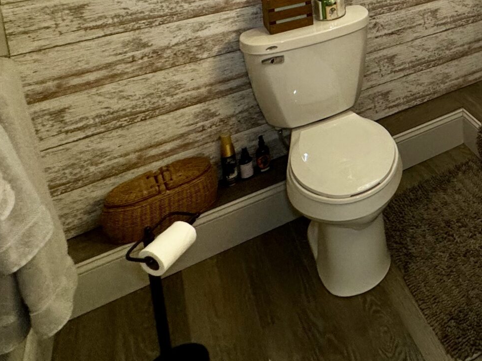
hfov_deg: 39.6
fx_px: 515
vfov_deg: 31.1
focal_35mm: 37
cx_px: 546
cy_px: -95
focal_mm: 2.22
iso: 200
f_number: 2.2
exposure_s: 1/60
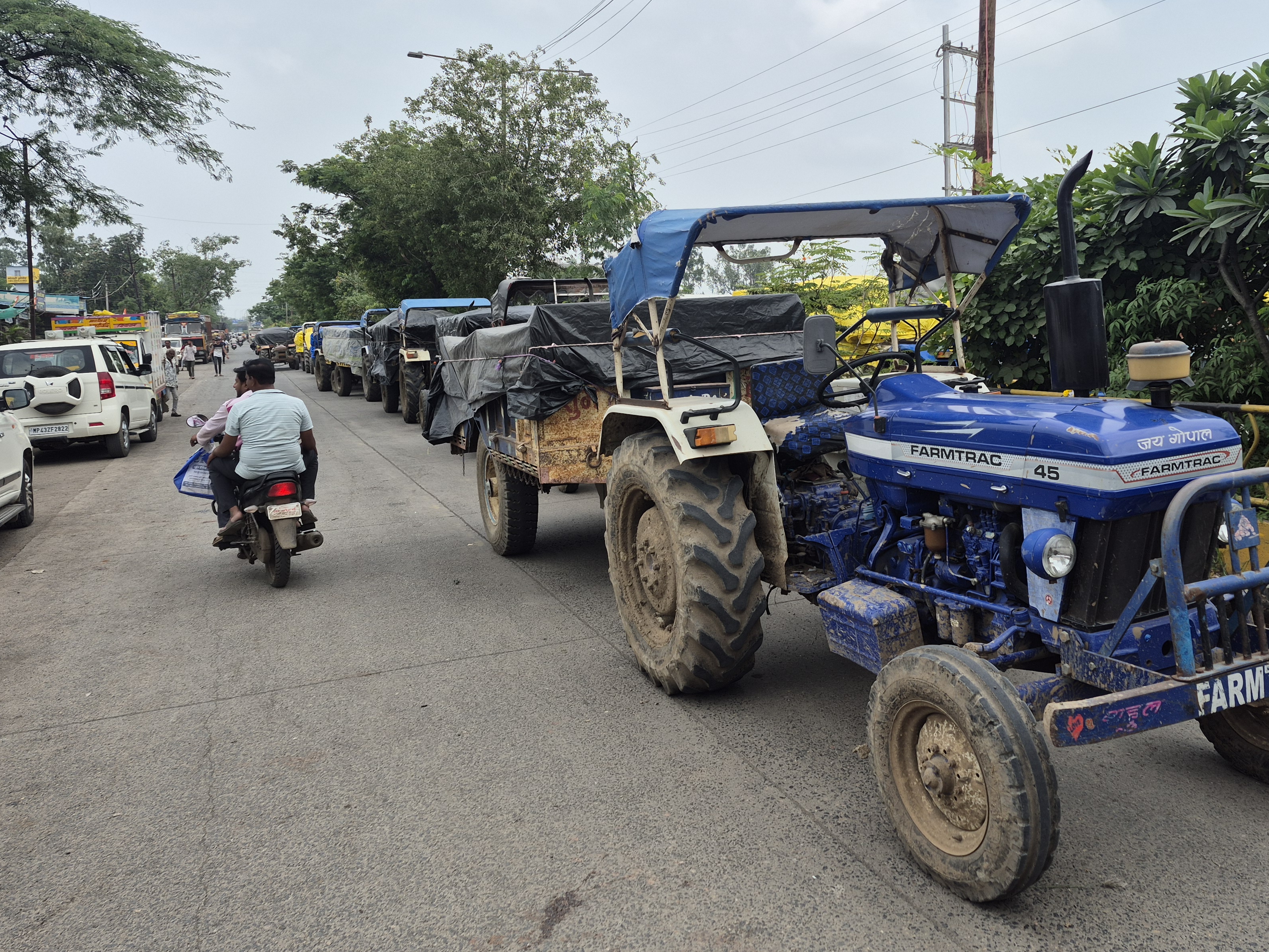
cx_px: 709
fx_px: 1063
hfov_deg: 61.5
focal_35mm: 29
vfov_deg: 48.2
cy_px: 430
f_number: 1.8
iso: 25
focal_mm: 5.4
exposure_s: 1/1616
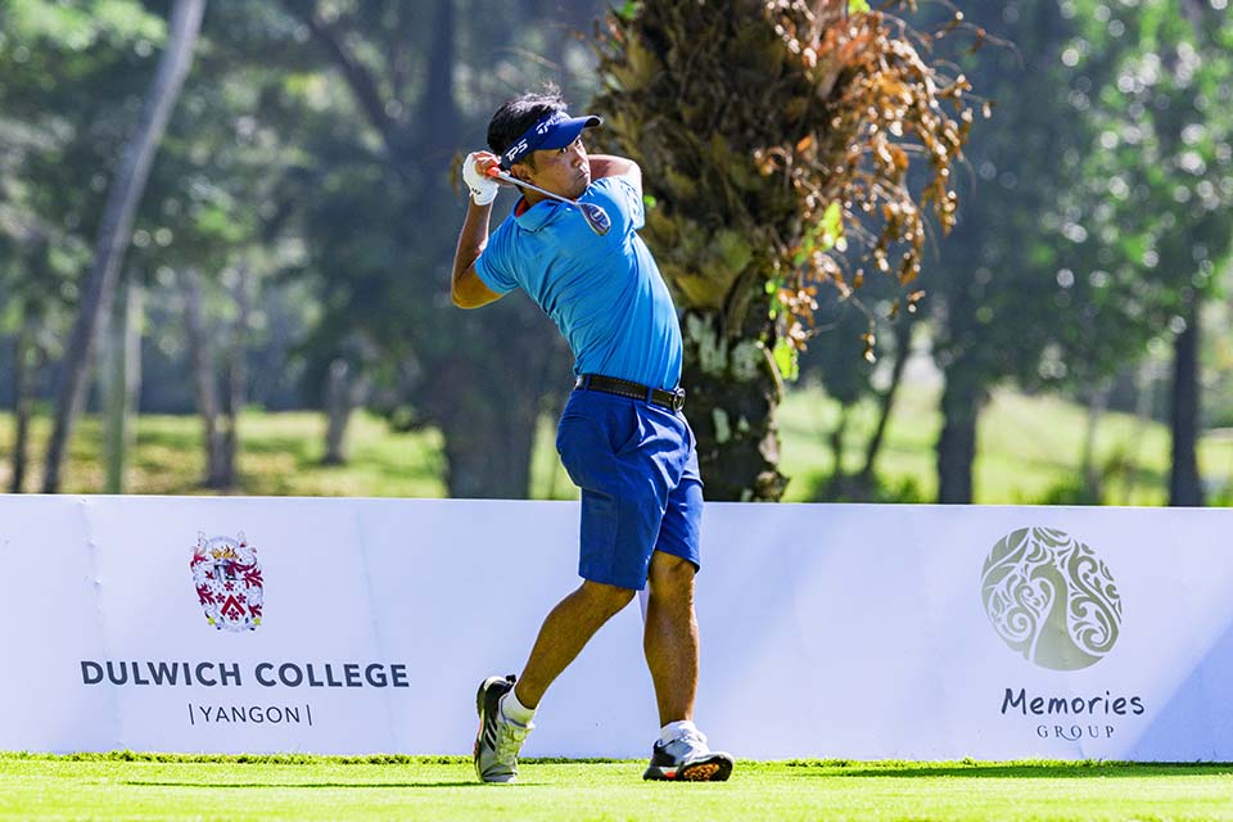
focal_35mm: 400
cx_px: 616
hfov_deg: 5.2
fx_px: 13699
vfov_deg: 3.4
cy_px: 411
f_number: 7.1
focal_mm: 400
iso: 560
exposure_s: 1/1250
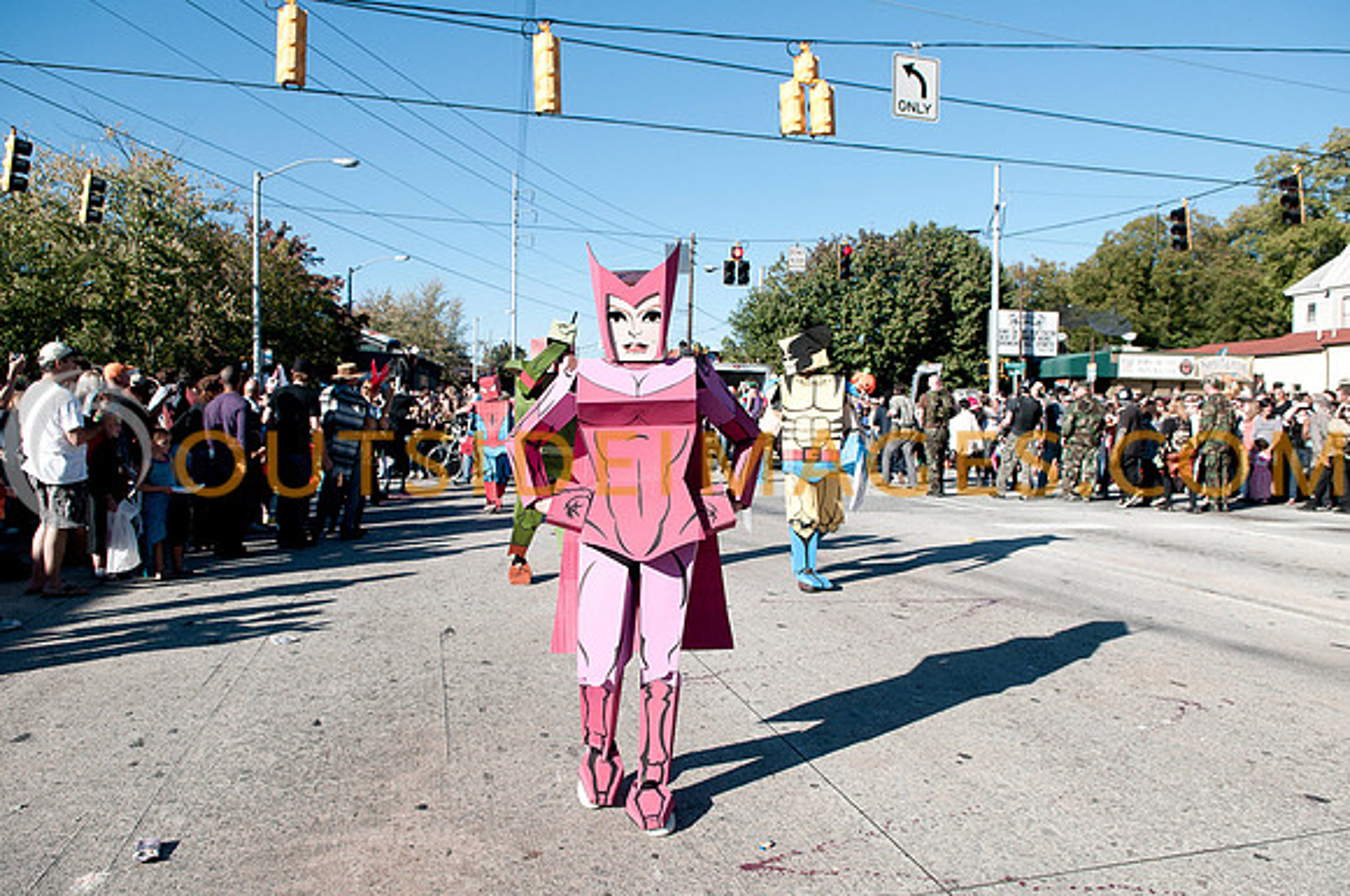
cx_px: 675
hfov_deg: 35.1
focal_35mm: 57
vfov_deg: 23.7
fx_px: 2135
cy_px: 448
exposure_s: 1/1000
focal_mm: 38
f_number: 5
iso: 250
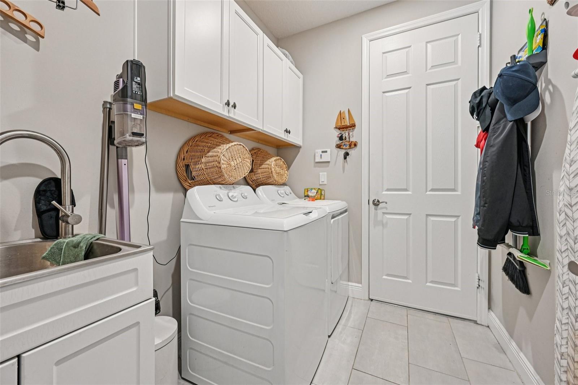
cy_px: 192
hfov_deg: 104.3
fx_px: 225
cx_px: 289
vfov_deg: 81.2
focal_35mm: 14
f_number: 8
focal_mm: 14
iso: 1600
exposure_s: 1/40
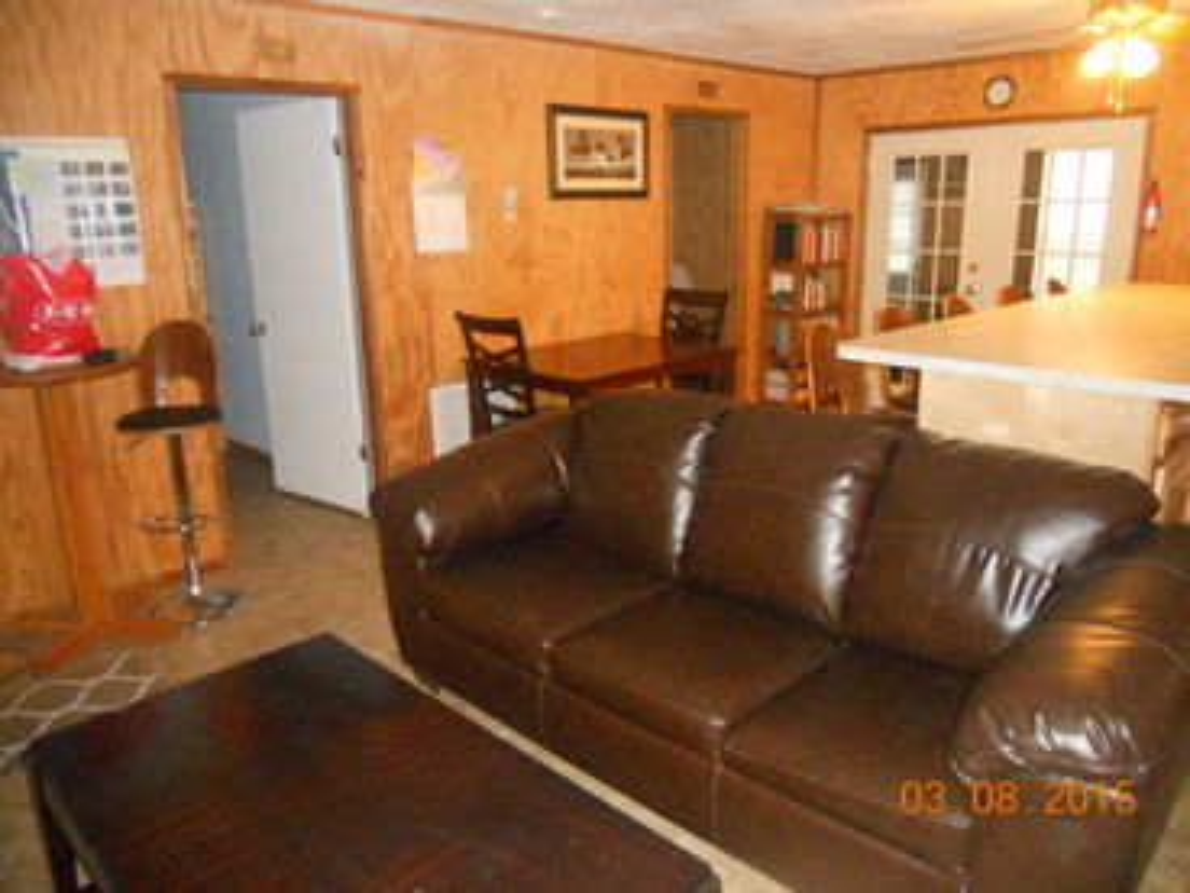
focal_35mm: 27
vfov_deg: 51.4
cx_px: 595
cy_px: 446
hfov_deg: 65.3
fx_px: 928
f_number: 3.2
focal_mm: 4.9
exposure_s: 1/25
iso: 1000
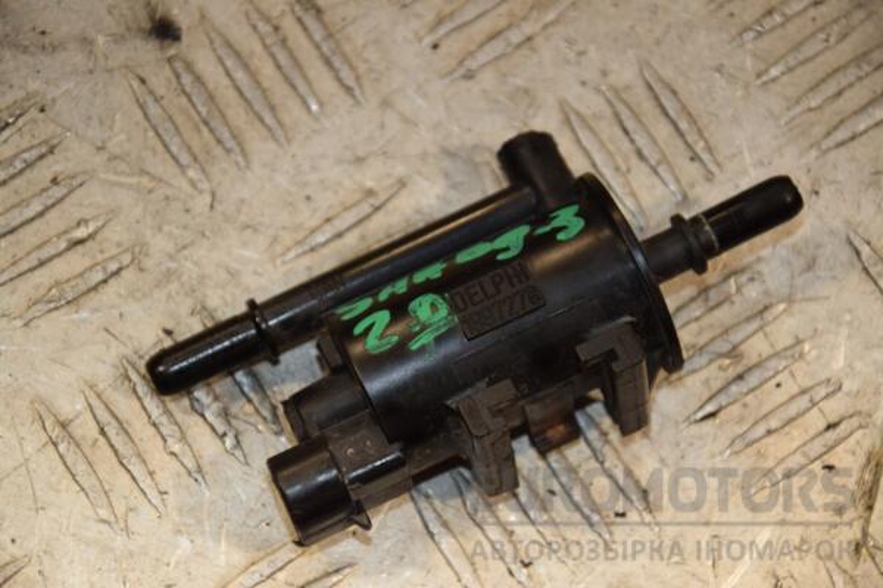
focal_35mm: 158
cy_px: 294
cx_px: 442
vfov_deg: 8.7
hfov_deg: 13.0
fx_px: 3863
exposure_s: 1/200
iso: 800
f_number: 6.3
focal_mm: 105
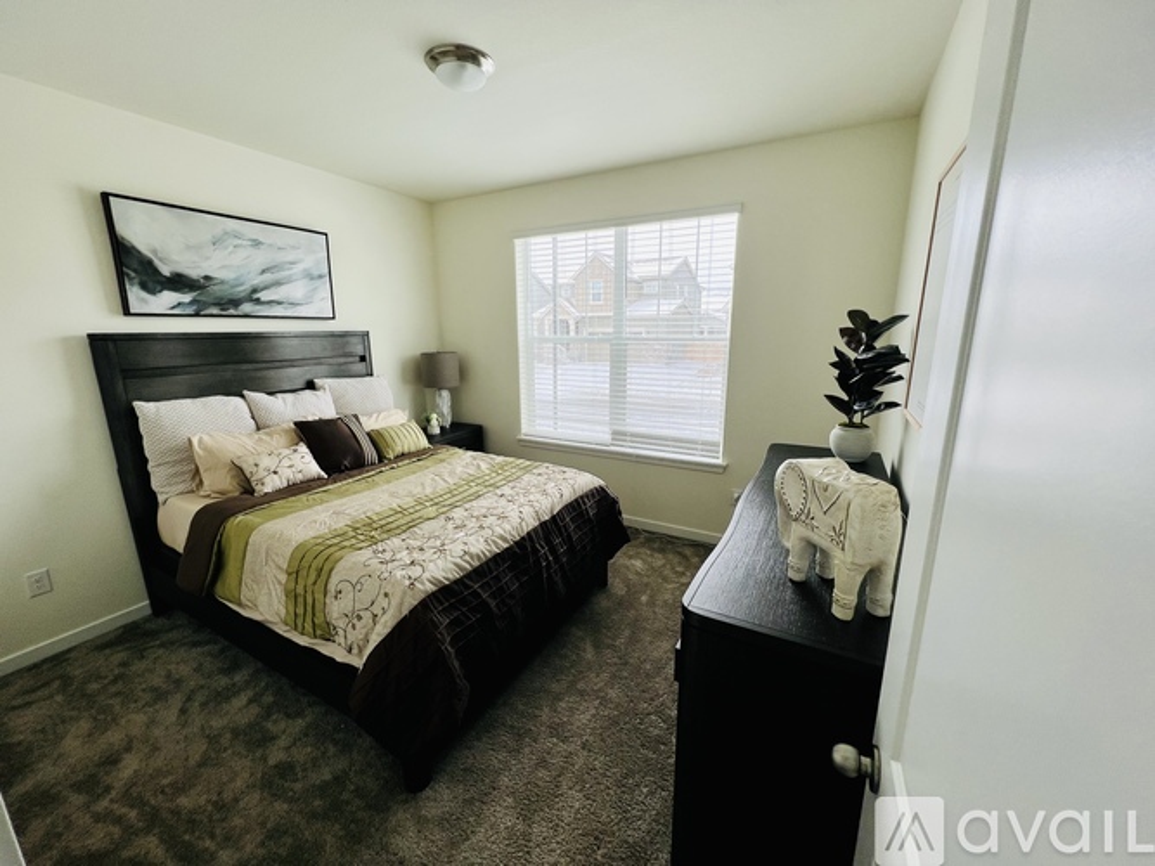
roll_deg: +0.7
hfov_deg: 106.2
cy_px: 433
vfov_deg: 89.9
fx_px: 434
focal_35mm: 13
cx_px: 578
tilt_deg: -12.2
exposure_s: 1/120
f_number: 1.8
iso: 32
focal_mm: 1.57
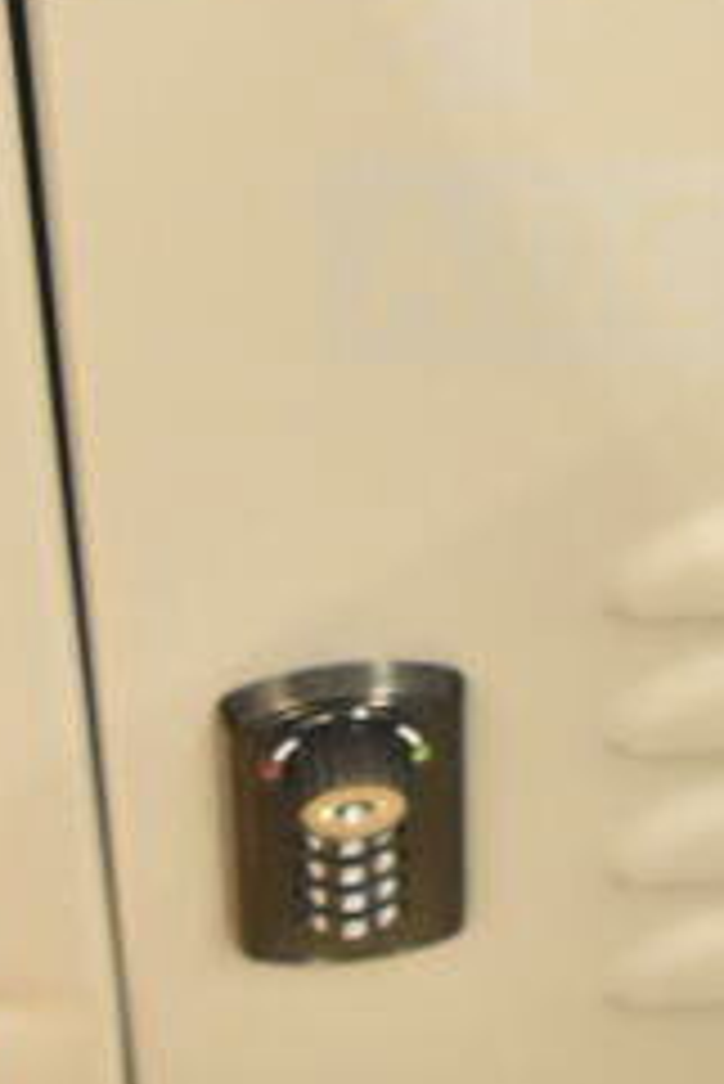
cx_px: 823
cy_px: 9
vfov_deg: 7.5
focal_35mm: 273
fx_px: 8223
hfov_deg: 5.0
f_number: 5.3
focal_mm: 48
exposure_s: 1/80
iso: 7200
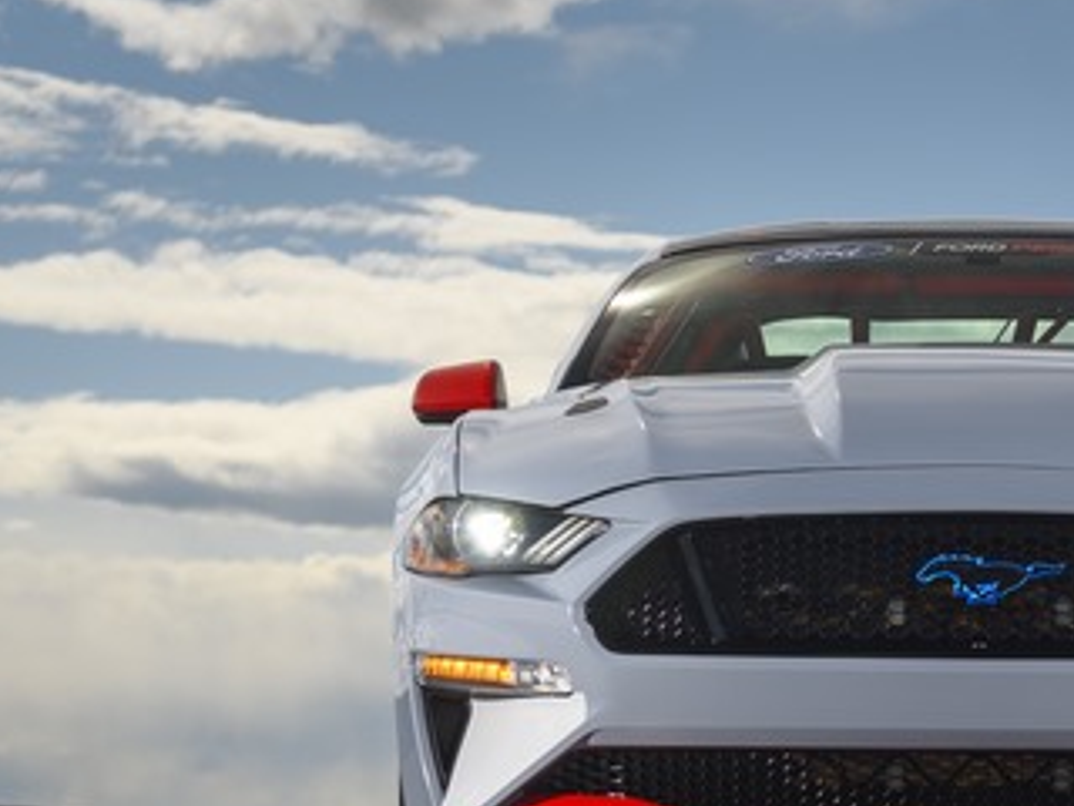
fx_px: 4902
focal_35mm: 158
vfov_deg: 9.4
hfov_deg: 12.4
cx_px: 973
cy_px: 710
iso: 100
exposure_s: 1/200
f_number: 4
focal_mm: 50
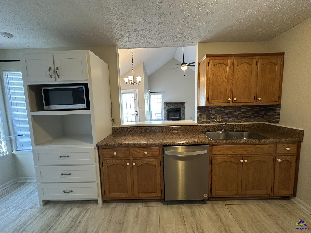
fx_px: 126
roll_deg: +1.0
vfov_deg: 85.7
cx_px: 156
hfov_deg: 102.1
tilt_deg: -5.0
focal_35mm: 14
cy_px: 116
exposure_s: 1/60
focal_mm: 2.22
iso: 200
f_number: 2.2
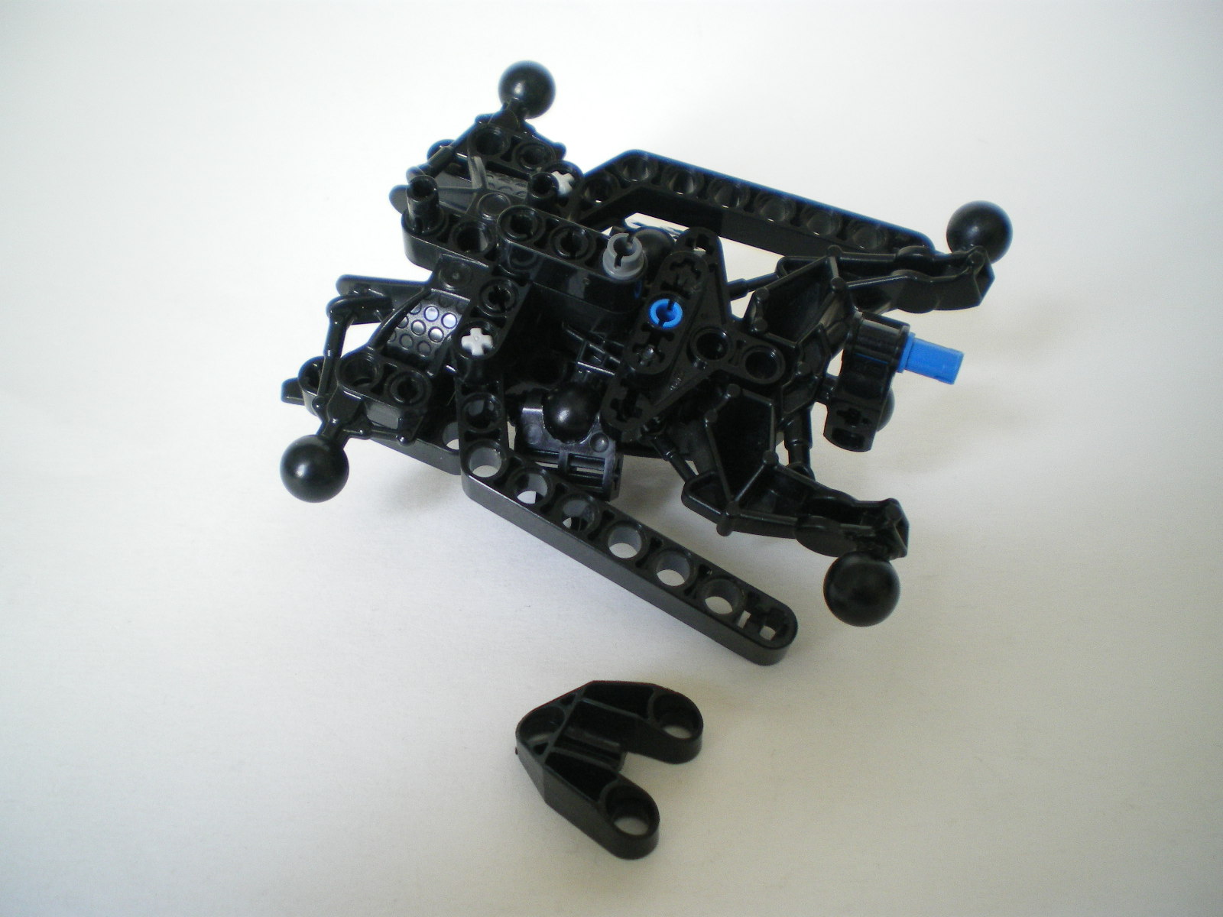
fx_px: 1272
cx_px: 612
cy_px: 458
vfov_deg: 39.7
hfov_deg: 51.4
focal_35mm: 36
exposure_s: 1/50
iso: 200
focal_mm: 6.3
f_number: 3.1
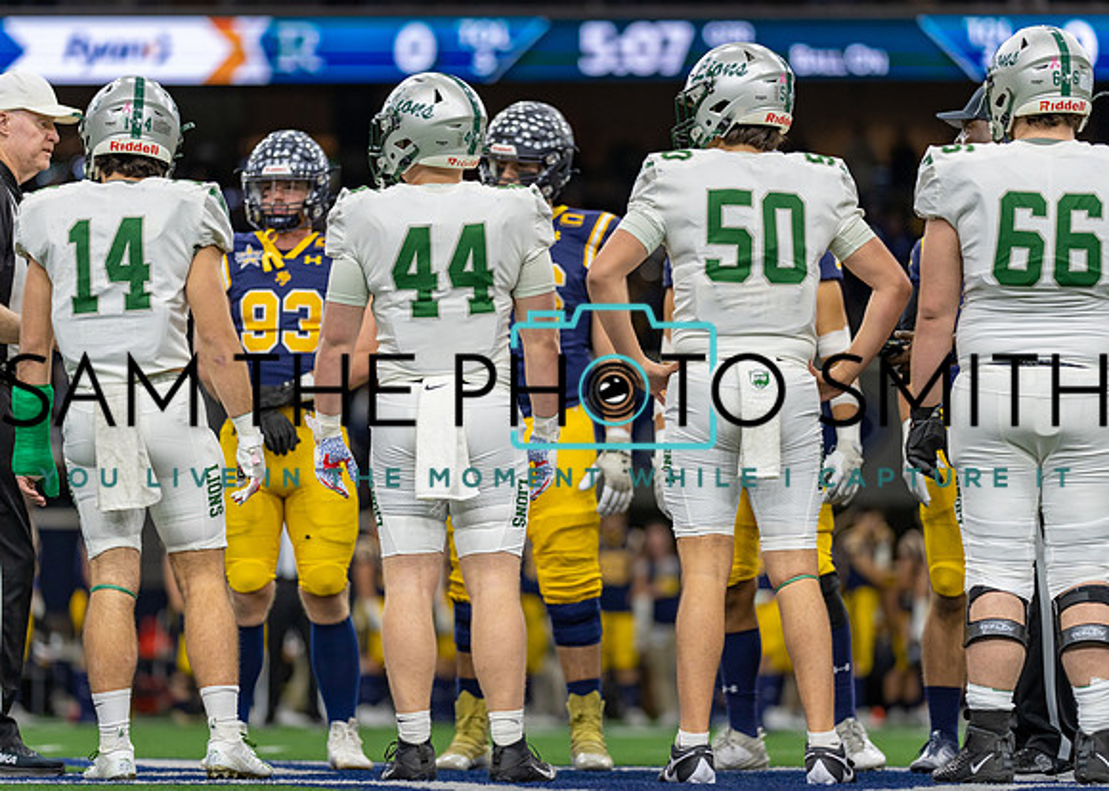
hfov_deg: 14.2
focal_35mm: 141
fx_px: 4454
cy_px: 396
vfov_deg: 10.2
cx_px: 554
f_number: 1.8
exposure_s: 1/1000
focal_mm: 135
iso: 800
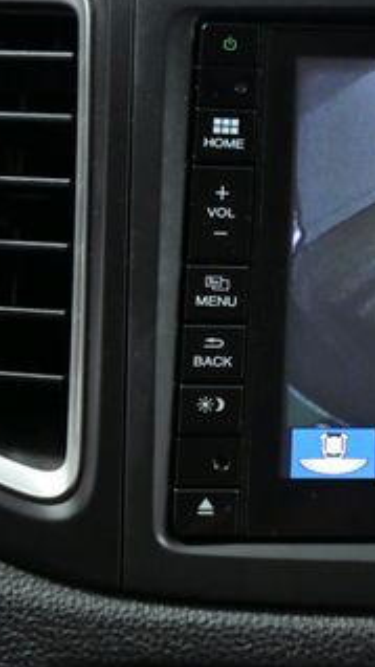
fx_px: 1749
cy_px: 234
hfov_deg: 11.6
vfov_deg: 21.5
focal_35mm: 99
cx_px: 603
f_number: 4
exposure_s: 1/320
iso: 2000
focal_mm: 47
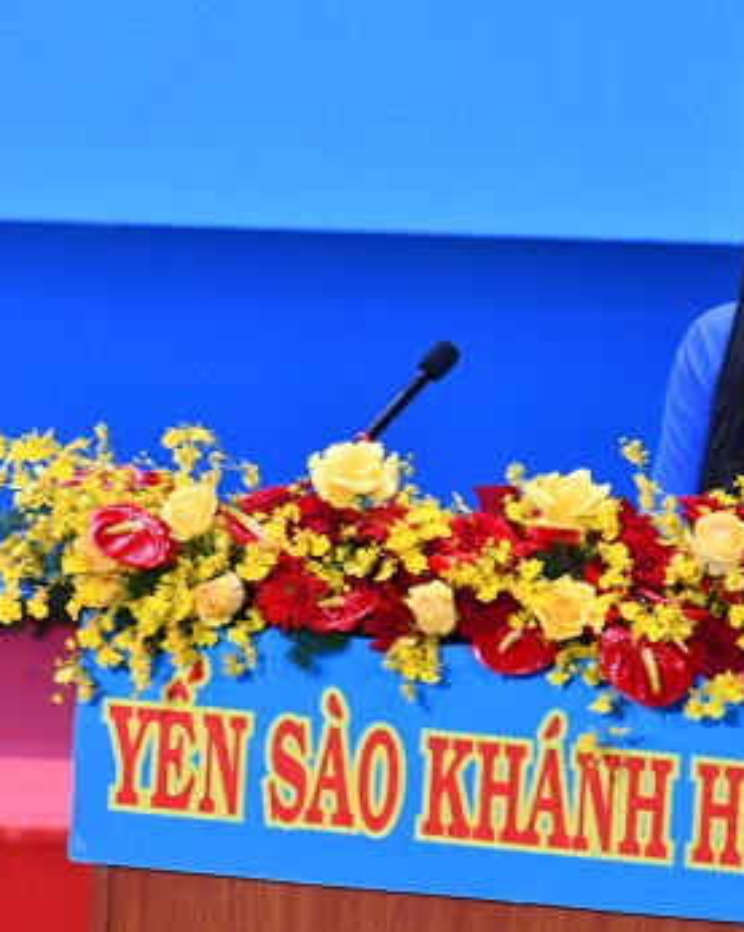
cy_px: 406
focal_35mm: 974
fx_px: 26844
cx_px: 612
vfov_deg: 2.0
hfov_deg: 1.6
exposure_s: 1/25
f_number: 10
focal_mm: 400
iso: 400
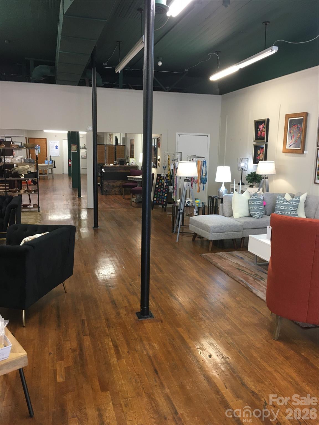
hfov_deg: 48.2
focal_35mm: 29
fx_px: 356
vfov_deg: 61.7
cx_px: 160
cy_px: 212
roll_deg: -2.5
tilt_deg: -9.6
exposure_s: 1/30
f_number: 2.2
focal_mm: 4.15
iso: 80
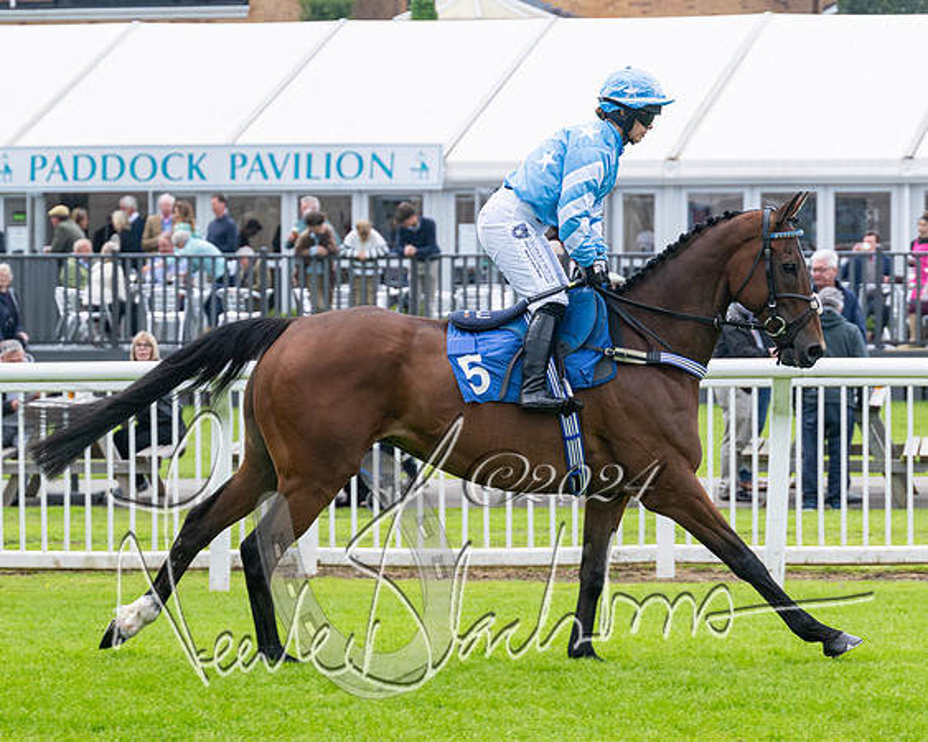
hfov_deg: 10.6
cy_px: 335
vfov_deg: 8.5
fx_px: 5004
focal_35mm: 182
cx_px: 598
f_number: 4
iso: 400
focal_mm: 98
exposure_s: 1/800
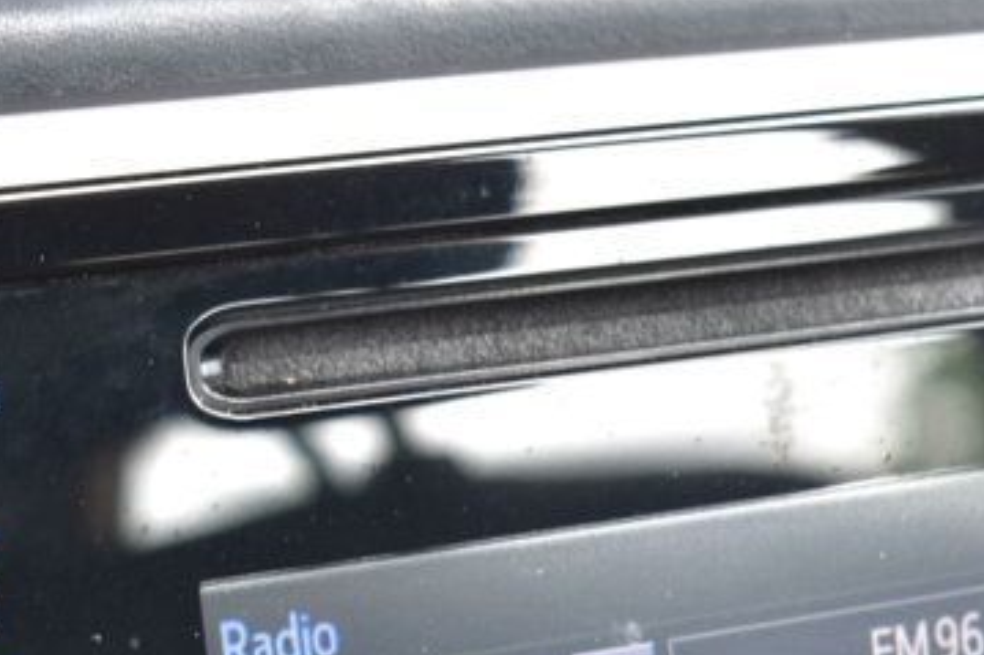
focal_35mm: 154
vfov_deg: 8.8
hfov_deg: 13.2
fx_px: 4207
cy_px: 872
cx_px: 902
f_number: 7.1
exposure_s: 1/25
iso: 400
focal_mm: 36
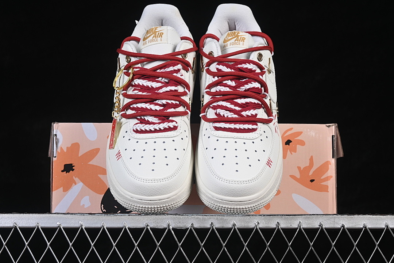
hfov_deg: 27.0
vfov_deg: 18.2
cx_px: 197
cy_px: 132
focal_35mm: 75
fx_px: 821
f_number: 8
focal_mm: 50
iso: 160
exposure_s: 1/80
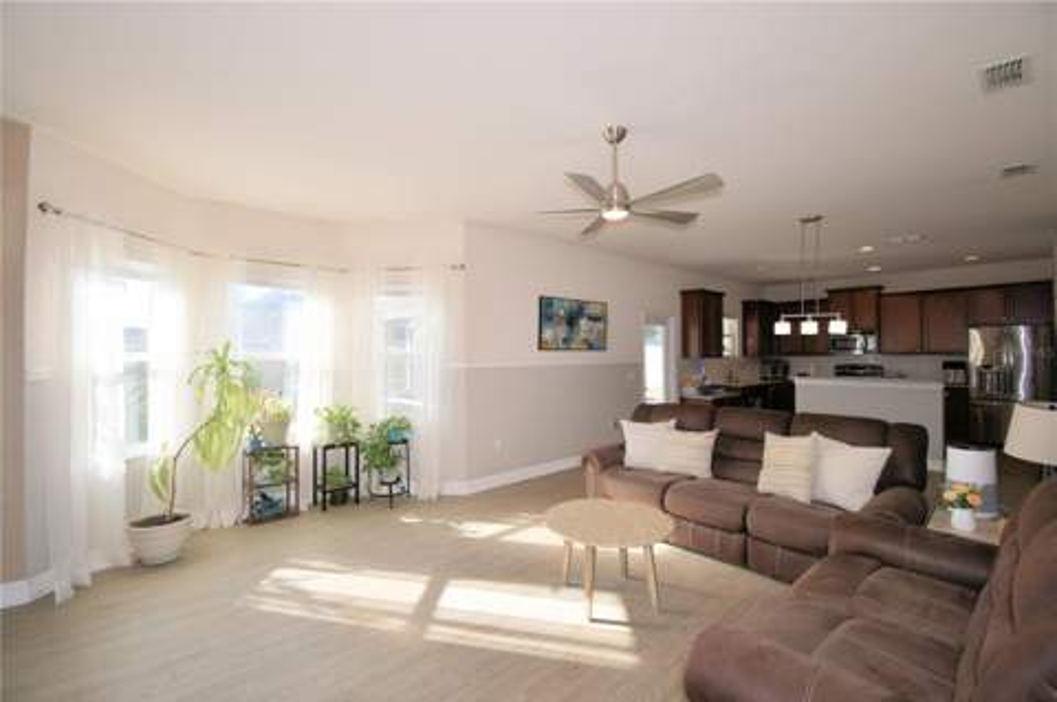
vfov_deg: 77.2
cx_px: 528
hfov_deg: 100.4
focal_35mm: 15
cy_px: 351
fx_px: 440
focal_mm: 10
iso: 100
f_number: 4.5
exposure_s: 1/125
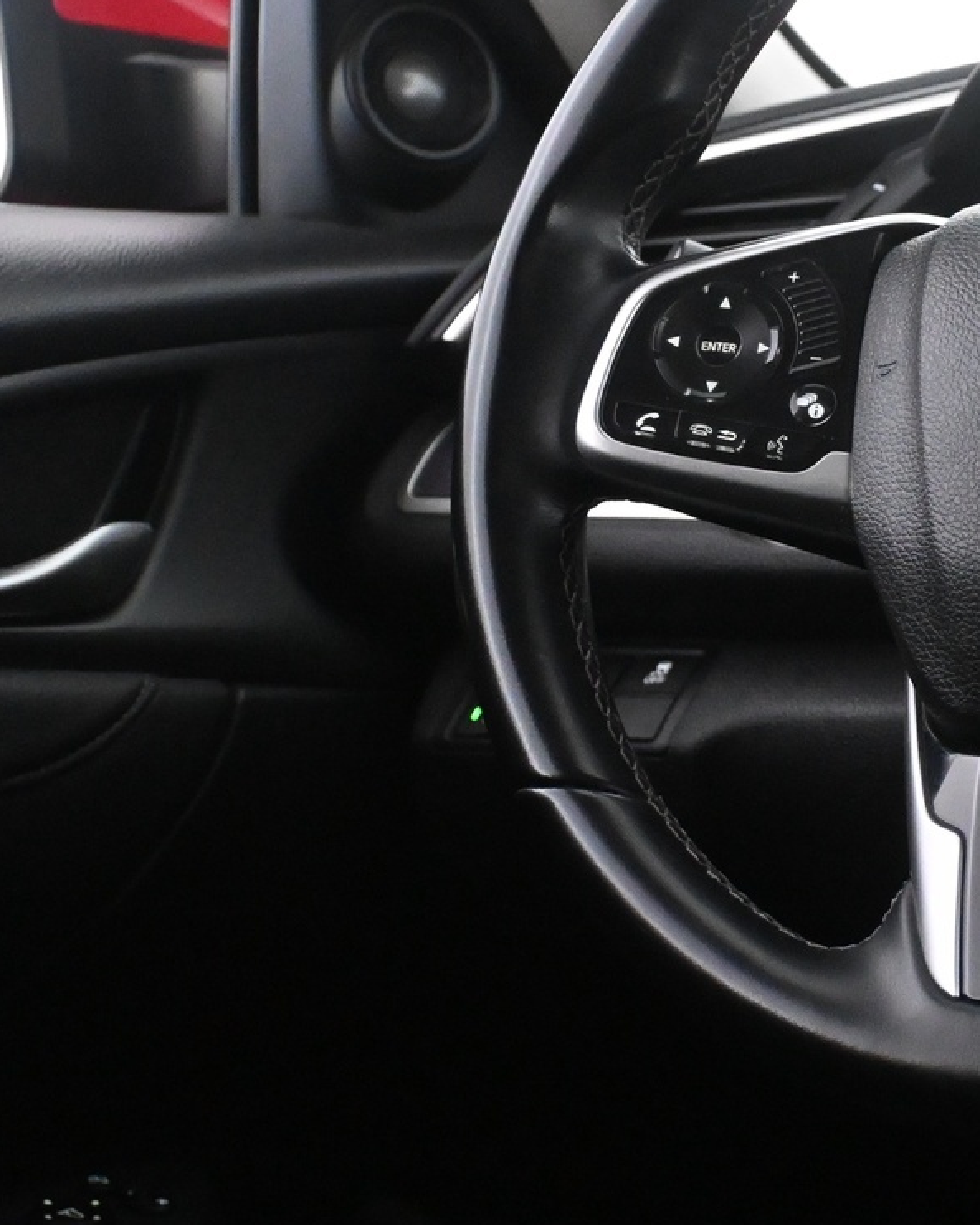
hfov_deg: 18.4
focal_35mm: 80
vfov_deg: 23.8
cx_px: 1117
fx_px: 2900
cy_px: 433
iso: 6400
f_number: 4.5
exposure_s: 1/60
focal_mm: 26
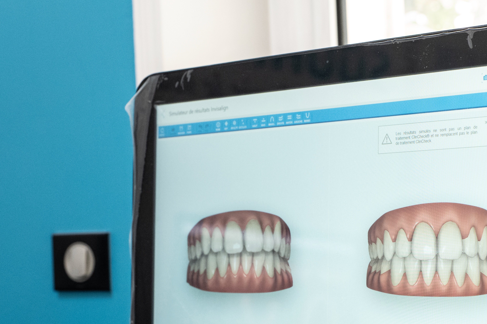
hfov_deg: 21.0
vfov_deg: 14.2
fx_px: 1299
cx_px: 373
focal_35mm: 96
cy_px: 249
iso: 5000
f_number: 5.6
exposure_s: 1/160
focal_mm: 60
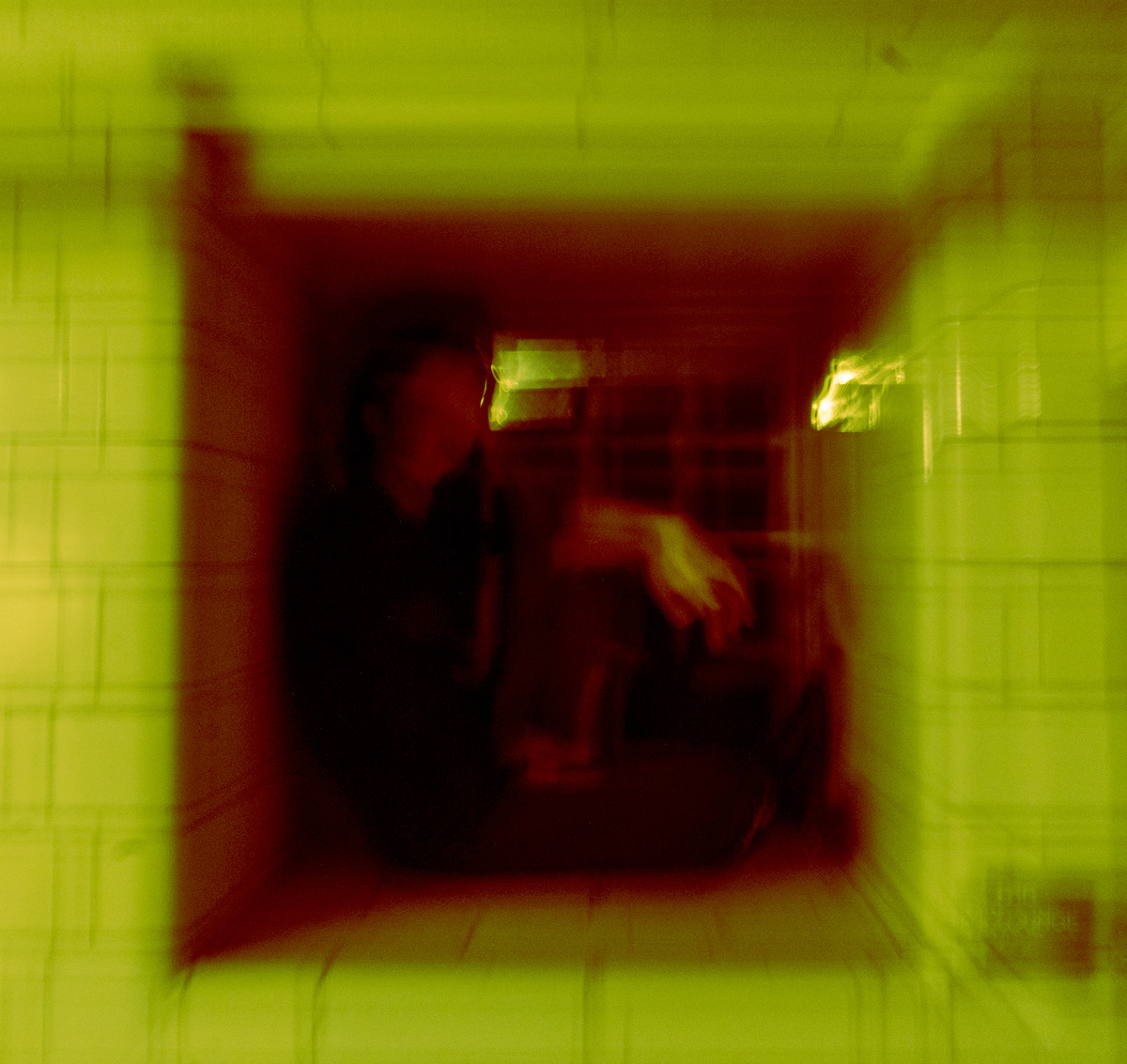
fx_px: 1256
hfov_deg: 48.2
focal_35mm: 35
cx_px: 623
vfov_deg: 45.9
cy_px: 506
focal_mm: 18
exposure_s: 1/1.25
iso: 1000
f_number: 16
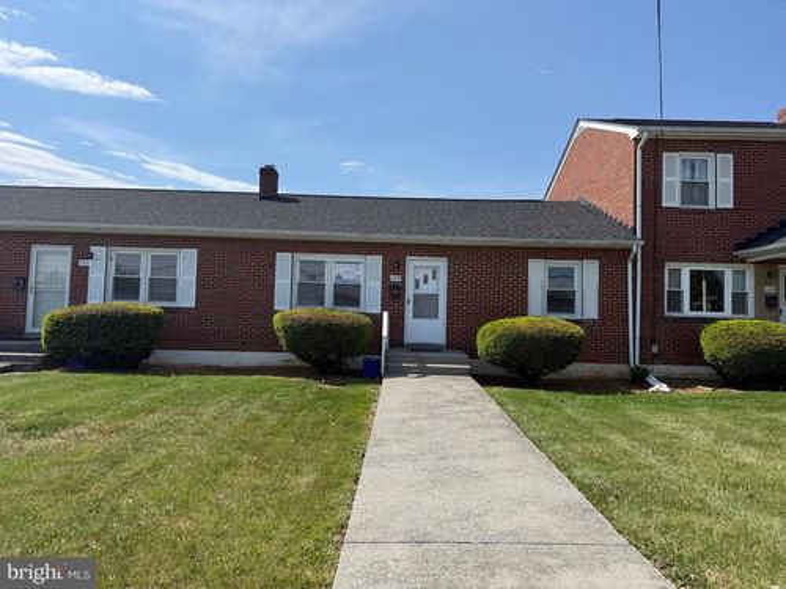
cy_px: 294
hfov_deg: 71.6
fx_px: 545
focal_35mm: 24
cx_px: 393
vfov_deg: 56.8
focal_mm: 6.76
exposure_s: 1/5714
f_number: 1.78
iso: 80
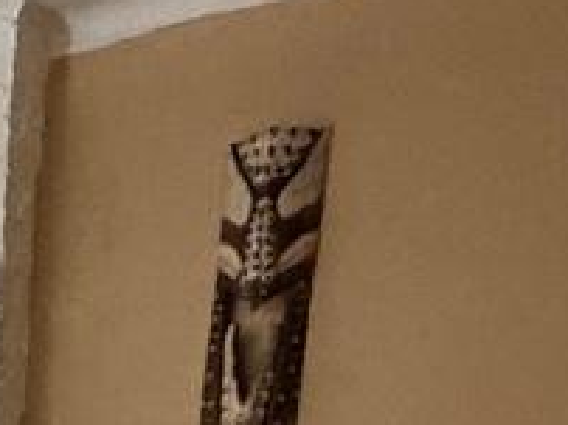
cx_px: -717
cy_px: 1041
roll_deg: -0.6
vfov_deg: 11.1
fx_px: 1819
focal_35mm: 111
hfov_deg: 13.7
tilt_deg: -11.2
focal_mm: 2.22
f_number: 2.2
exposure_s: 1/50
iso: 640
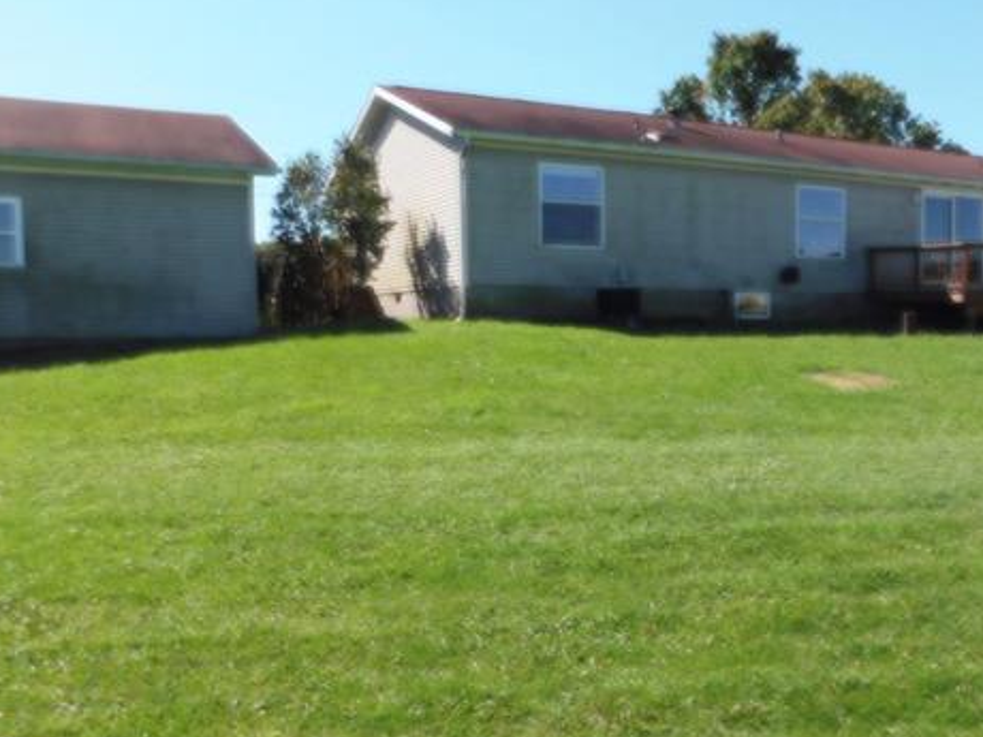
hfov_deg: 45.2
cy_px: 421
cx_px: 733
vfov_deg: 35.9
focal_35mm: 40
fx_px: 1136
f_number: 6
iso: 125
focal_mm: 4
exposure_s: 1/400
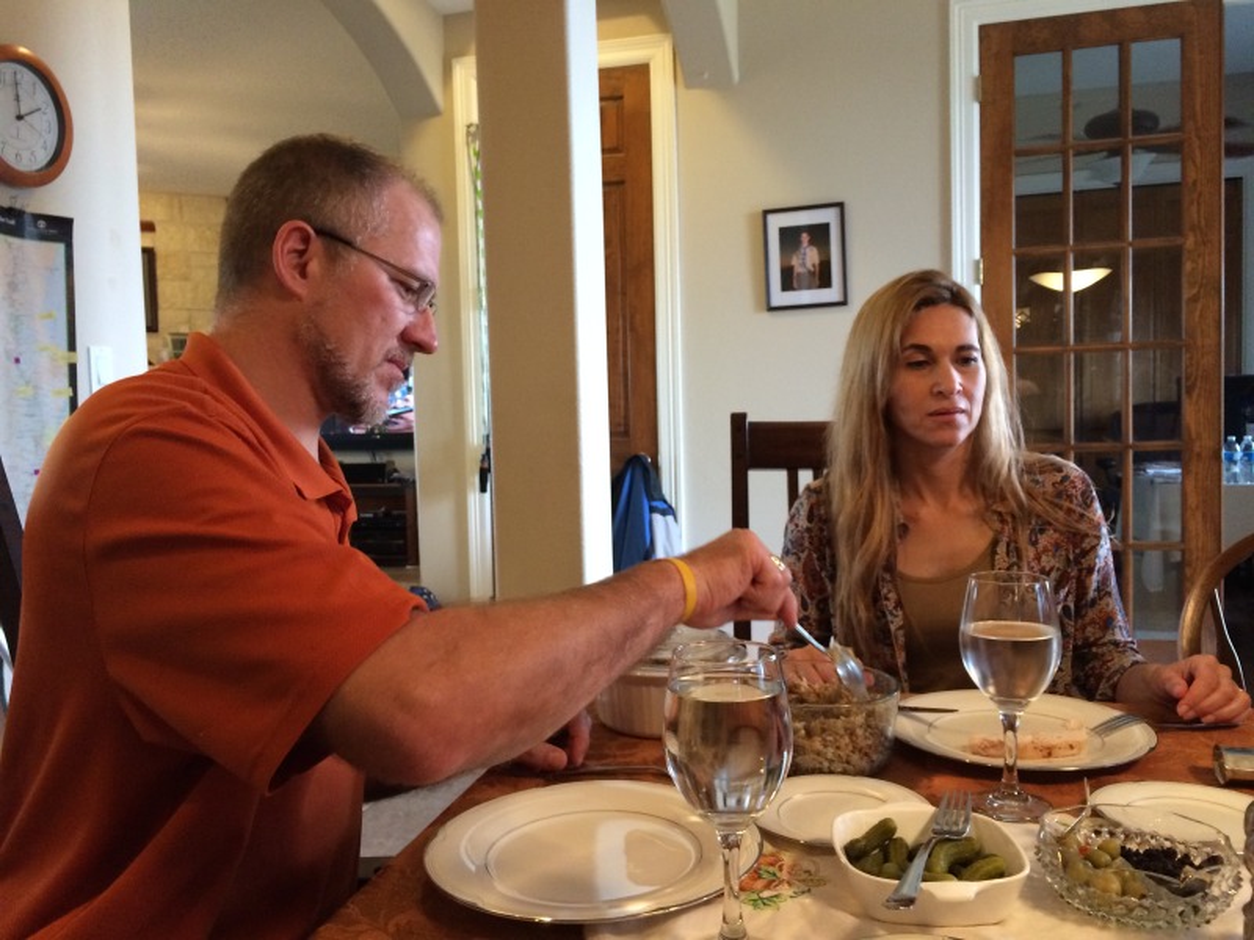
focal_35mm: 29
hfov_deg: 61.7
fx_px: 1051
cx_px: 627
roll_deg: +1.1
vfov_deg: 48.2
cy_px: 470
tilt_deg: -4.7
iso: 200
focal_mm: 4.15
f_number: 2.2
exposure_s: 1/30
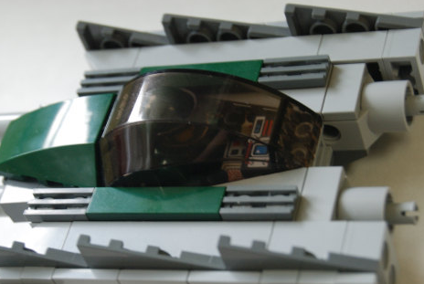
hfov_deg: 18.0
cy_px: 185
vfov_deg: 12.1
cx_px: 186
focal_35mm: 114
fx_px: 1341
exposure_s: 1/15
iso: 400
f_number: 6.3
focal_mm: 55
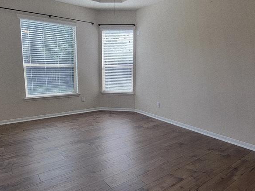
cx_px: 143
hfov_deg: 73.7
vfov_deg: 58.9
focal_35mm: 23
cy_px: 98
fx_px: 169
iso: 50
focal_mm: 2.2
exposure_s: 1/120
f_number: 2.2
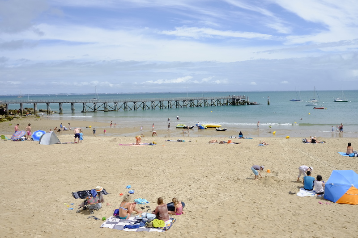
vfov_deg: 37.8
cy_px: 119
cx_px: 179
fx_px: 348
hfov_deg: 54.4
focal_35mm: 35
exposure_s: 1/300
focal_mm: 23
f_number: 7.1
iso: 400
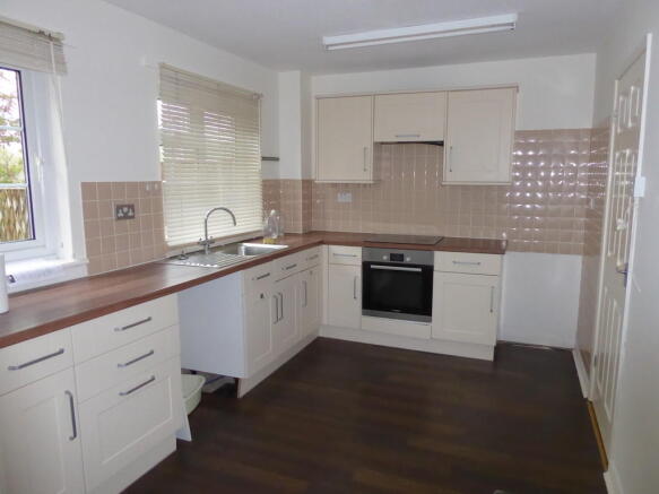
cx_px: 330
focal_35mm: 24
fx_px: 457
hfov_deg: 71.6
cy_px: 247
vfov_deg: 56.8
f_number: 3.3
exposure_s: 1/60
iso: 800
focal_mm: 4.3
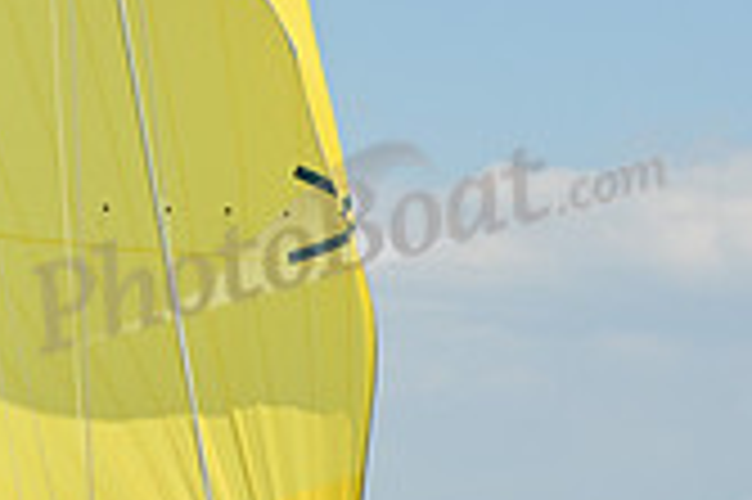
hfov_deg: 8.4
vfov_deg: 5.6
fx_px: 5071
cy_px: 534
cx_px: -198
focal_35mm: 243
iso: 320
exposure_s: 1/1250
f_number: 8
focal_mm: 70
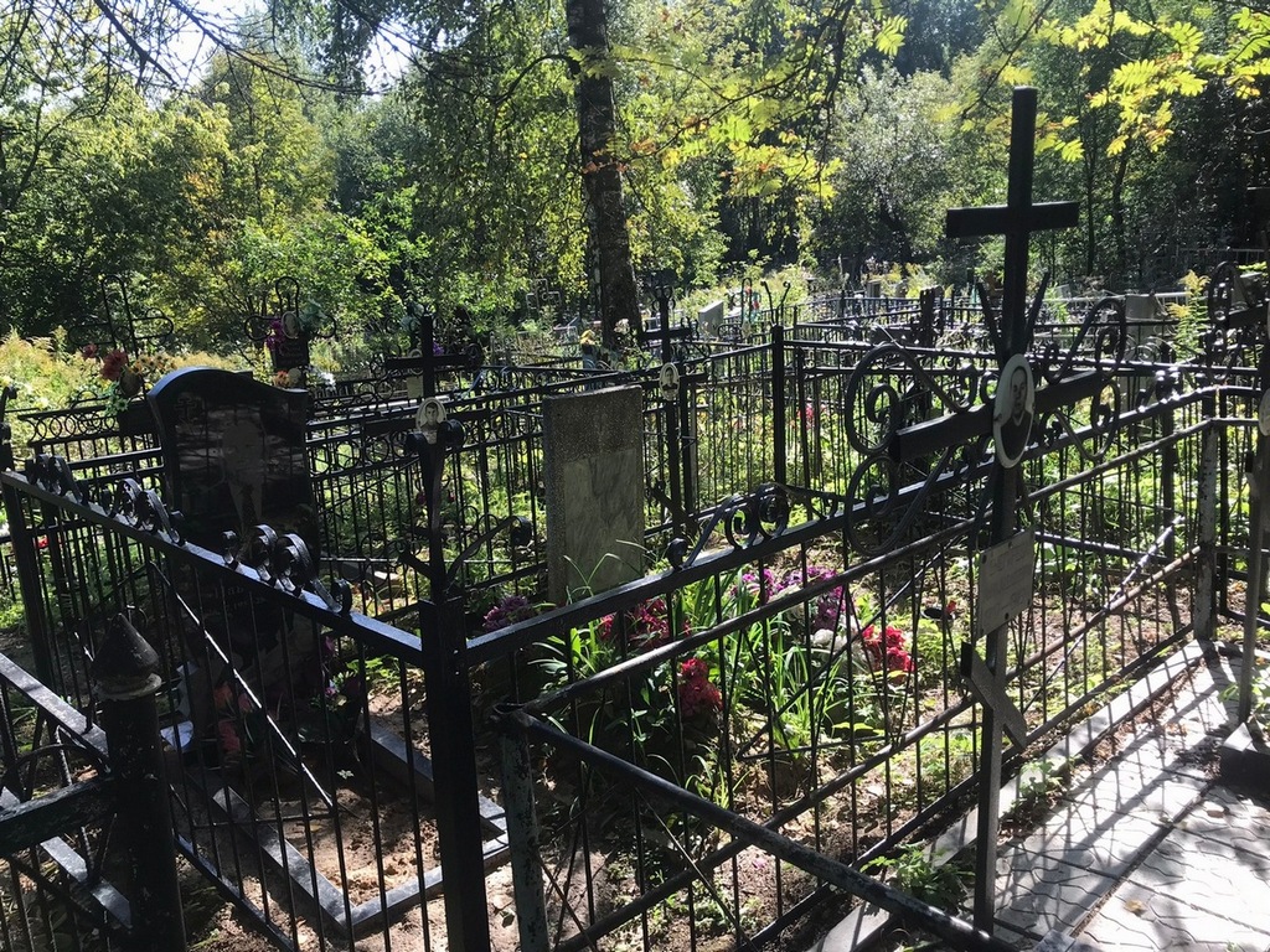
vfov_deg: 49.7
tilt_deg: -13.6
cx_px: 635
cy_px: 476
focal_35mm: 28
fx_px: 1027
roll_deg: -1.0
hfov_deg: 63.4
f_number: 1.8
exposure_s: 1/491
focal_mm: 3.99
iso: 20
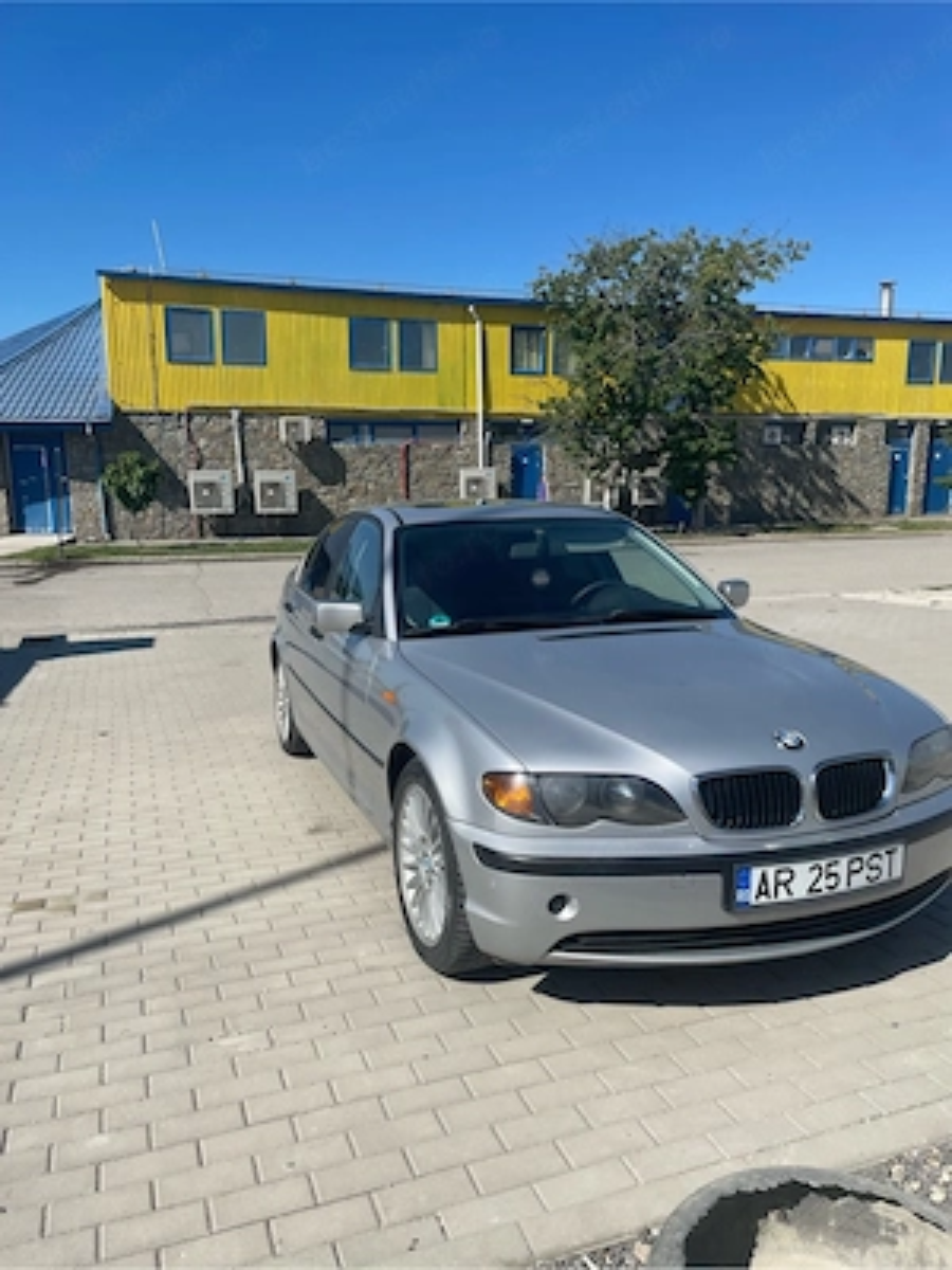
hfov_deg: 53.1
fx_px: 953
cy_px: 635
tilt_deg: -11.0
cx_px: 476
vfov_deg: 67.3
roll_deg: -0.9
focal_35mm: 26
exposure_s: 1/4651
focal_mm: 4.2
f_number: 1.6
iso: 32
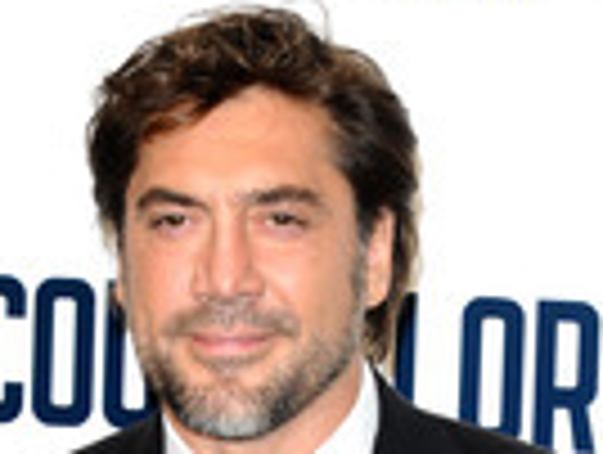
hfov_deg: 5.8
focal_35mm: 344
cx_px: 290
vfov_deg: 4.3
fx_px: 6003
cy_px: 868
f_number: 5
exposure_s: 1/250
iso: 320
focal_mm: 80
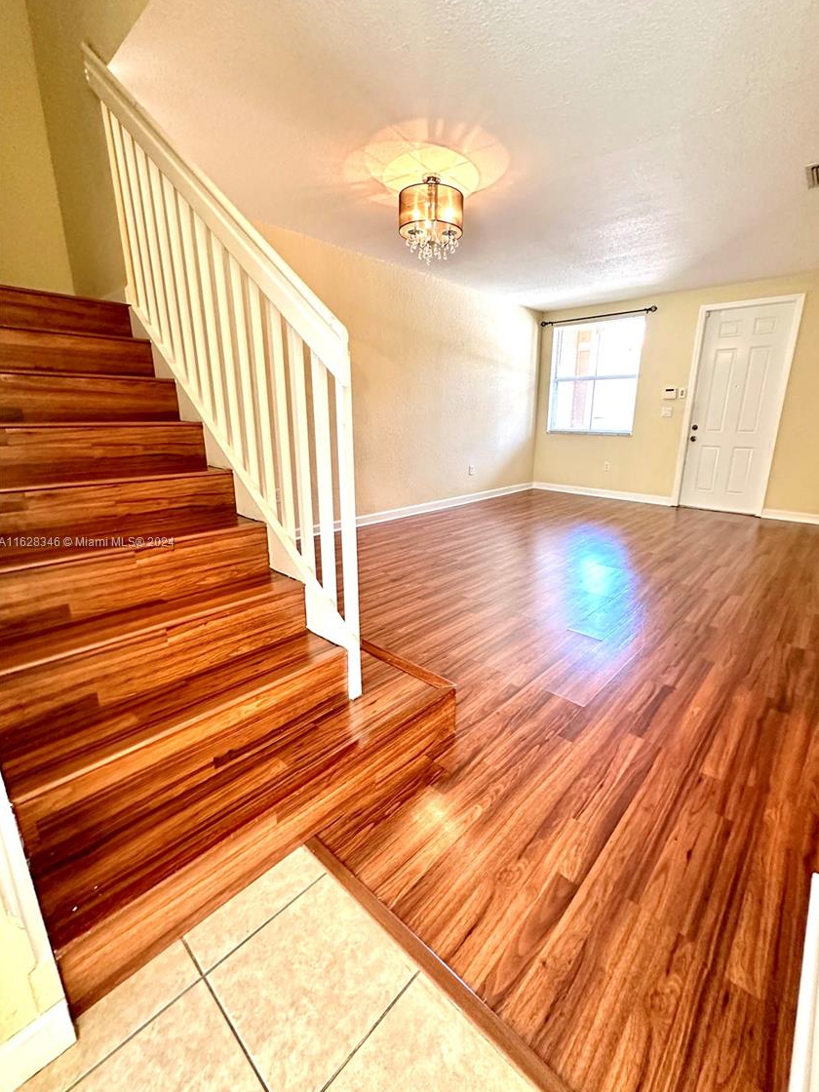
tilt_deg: -15.8
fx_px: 473
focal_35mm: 15
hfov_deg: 81.7
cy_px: 543
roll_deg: +0.4
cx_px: 435
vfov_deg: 98.2
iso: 500
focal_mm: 2.22
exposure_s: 1/60
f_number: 2.2
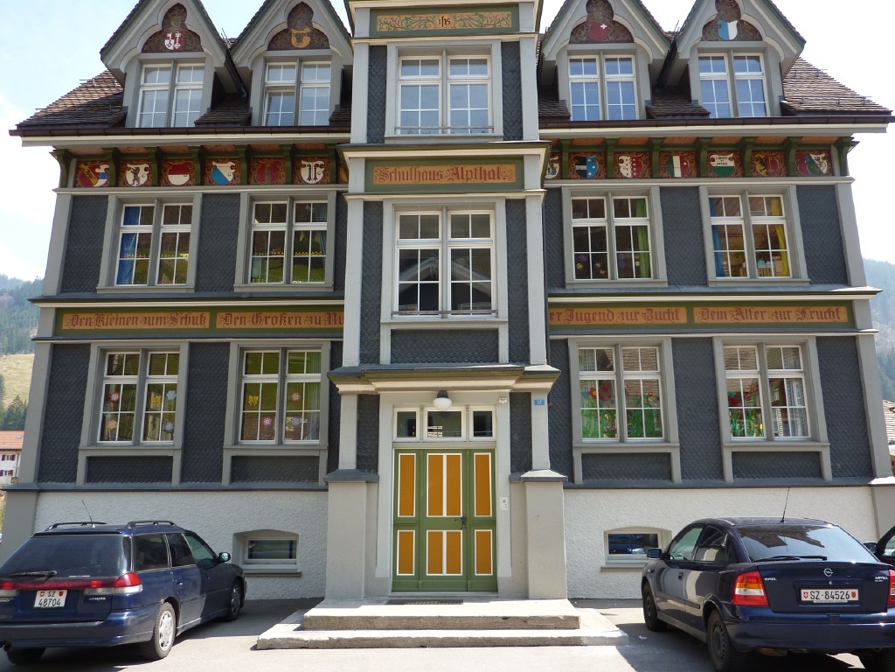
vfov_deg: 48.2
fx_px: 750
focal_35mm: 29
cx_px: 448
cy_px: 336
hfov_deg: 61.7
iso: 80
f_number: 4
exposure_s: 1/250
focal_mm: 4.7
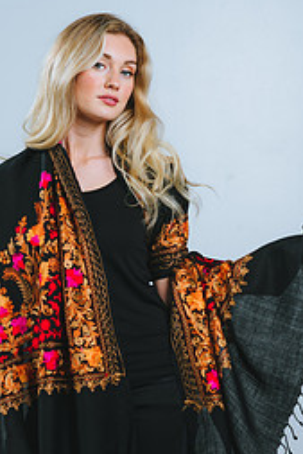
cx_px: 97
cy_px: 312
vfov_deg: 13.6
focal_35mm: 151
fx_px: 1904
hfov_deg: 9.1
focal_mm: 85
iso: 100
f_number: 4
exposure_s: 1/160
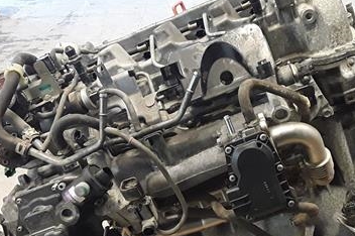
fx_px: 522
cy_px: 170
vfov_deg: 25.2
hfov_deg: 37.3
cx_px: 222
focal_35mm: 53
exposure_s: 1/50
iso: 200
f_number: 1.9
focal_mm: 2.91
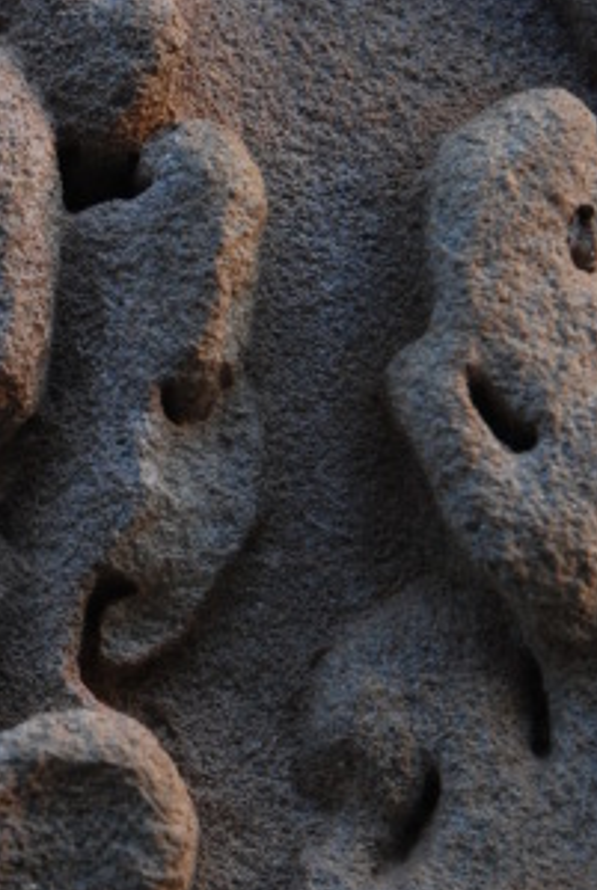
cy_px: 412
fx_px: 5354
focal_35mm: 216
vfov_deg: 9.5
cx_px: -273
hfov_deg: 6.3
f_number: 5
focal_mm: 48
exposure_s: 1/80
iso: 400
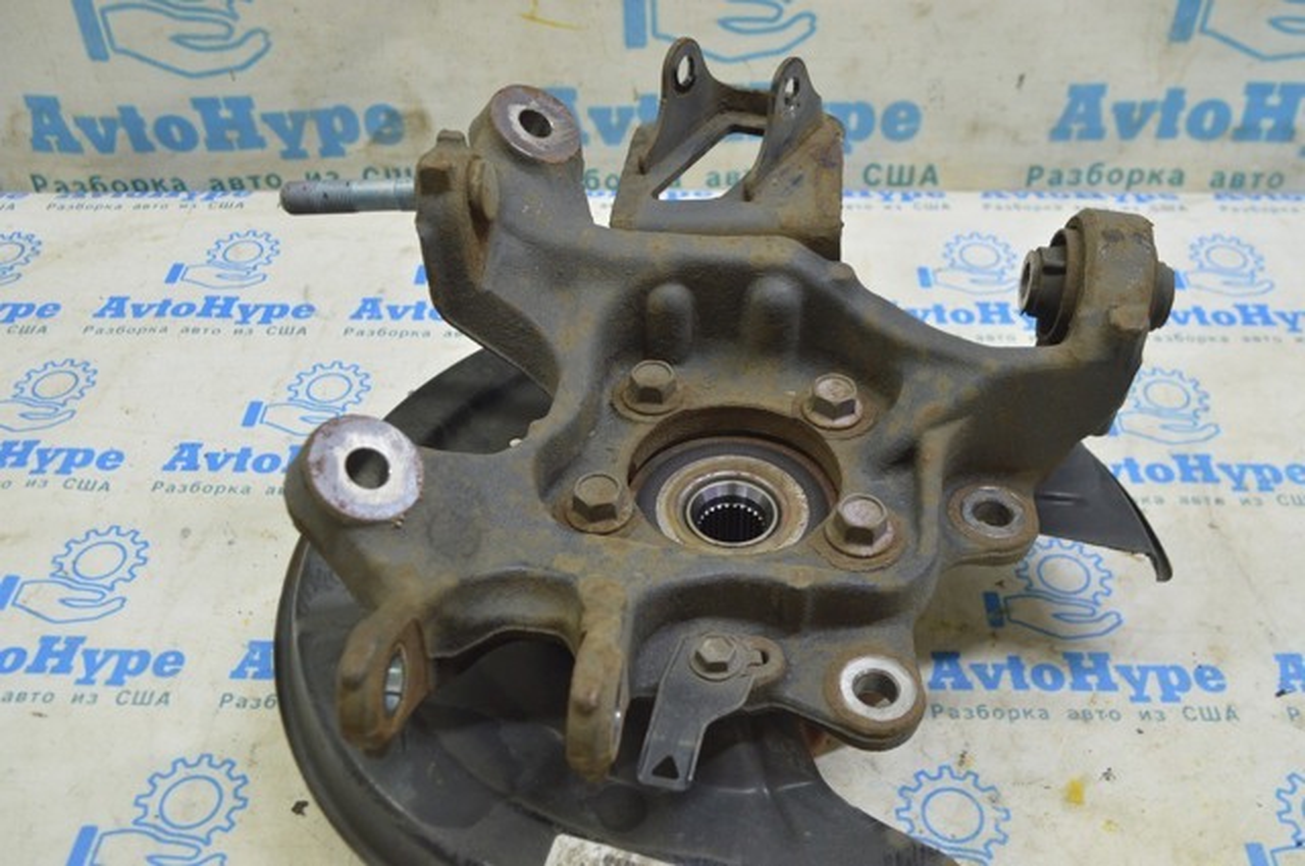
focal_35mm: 34
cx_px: 652
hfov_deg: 55.2
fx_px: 1249
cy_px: 433
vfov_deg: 38.3
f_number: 5.6
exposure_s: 1/20
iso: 400
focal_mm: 23
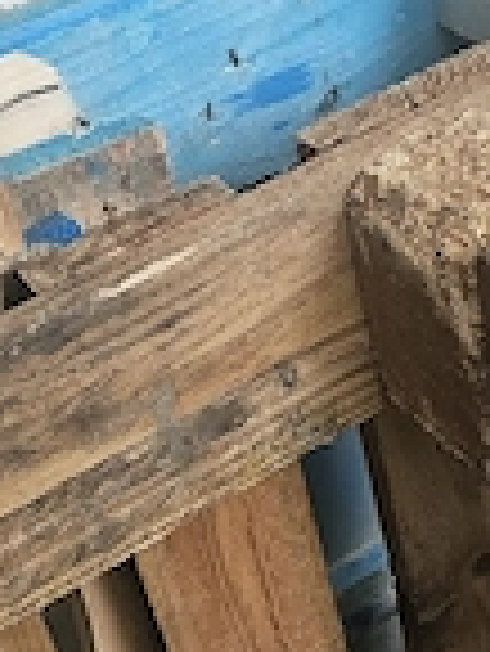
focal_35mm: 66
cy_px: 202
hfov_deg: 22.3
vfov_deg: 29.1
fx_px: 1244
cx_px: 229
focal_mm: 5
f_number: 1.8
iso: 80
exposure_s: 1/182
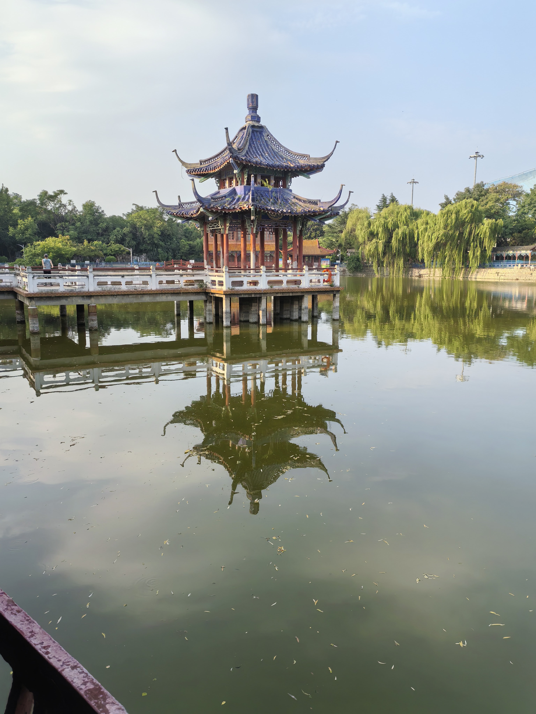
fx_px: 557
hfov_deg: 51.4
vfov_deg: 65.3
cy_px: 357
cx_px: 268
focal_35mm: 27
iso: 50
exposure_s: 1/1366
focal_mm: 5.52
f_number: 1.9
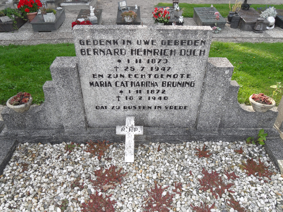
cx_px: 142
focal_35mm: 28
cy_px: 106
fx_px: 229
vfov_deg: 49.7
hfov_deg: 63.4
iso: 80
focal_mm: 5
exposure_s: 1/180
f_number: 3
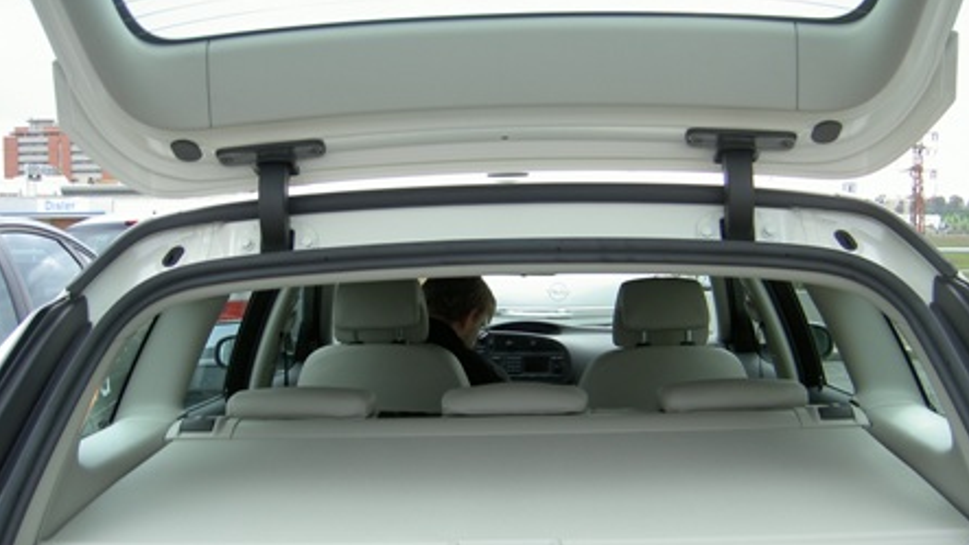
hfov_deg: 47.4
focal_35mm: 43
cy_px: 355
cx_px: 488
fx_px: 1105
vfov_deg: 27.6
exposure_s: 1/185
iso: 100
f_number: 2.8
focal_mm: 8
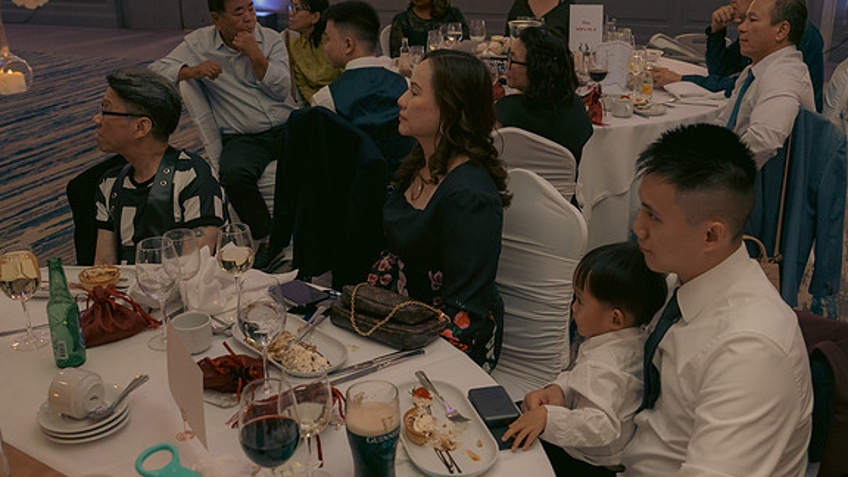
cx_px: 423
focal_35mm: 38
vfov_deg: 31.1
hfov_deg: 52.8
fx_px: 854
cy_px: 201
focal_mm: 24
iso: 2500
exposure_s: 1/160
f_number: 3.5
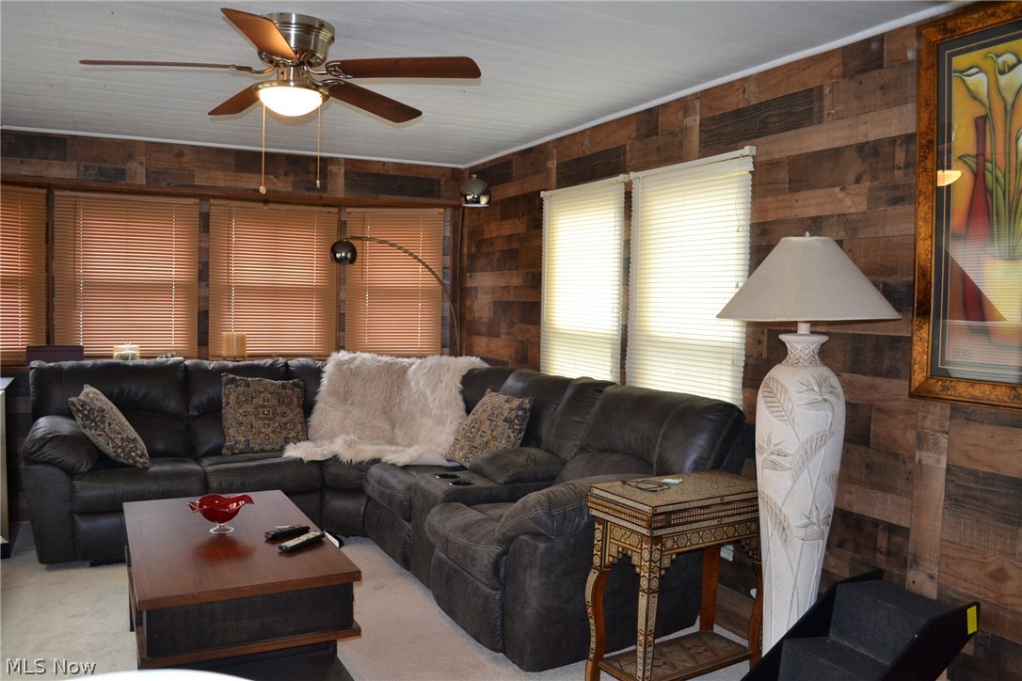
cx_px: 511
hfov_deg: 67.4
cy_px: 340
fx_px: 766
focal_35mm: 27
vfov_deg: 47.9
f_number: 3.5
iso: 560
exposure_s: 1/60
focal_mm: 18
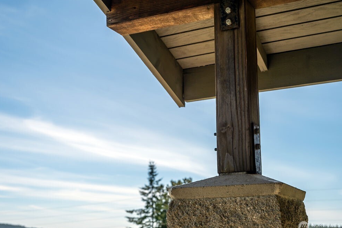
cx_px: 175
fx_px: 466
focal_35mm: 49
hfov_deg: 40.3
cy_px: 117
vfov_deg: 27.5
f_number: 5.6
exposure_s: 1/1600
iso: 100
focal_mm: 47
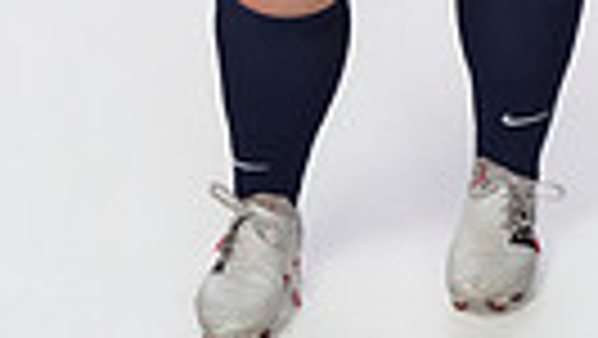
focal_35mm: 152
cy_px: -550
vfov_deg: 7.4
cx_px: 360
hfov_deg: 14.1
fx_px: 2412
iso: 800
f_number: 8
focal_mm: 43
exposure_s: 1/250
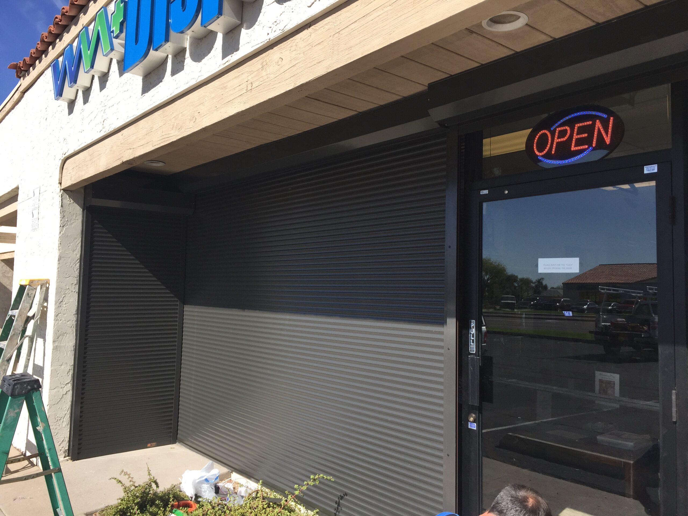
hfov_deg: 61.7
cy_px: 258
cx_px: 344
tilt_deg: +3.5
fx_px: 576
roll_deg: +0.1
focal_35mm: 29
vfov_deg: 48.2
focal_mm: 4.15
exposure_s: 1/1464
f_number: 2.2
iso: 32
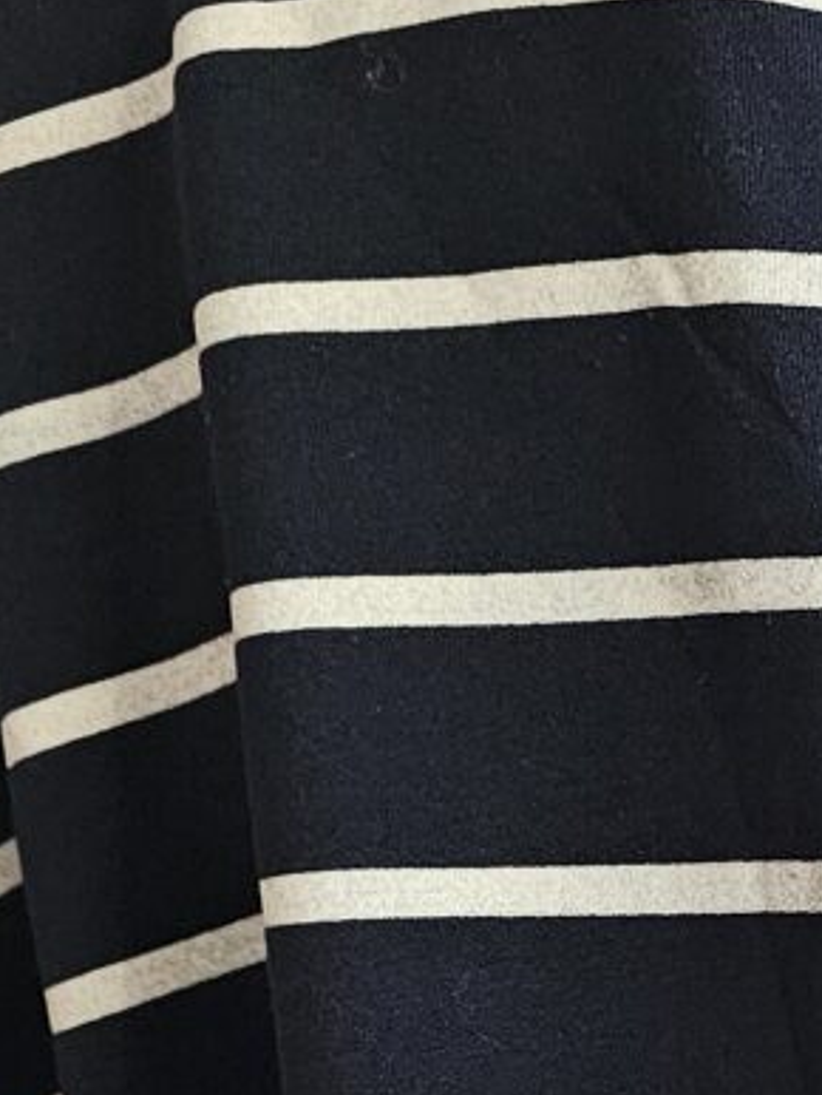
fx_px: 3858
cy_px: 1665
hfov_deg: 11.4
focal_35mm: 122
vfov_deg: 14.9
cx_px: 1443
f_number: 1.7
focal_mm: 6.3
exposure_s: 1/120
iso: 640
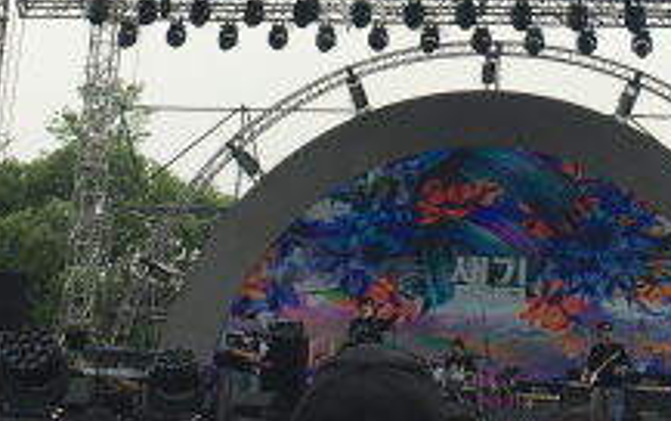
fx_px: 1812
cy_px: -125
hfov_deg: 20.9
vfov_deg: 12.8
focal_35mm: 99
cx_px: 408
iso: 25
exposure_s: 1/1709
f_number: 2.2
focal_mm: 4.15
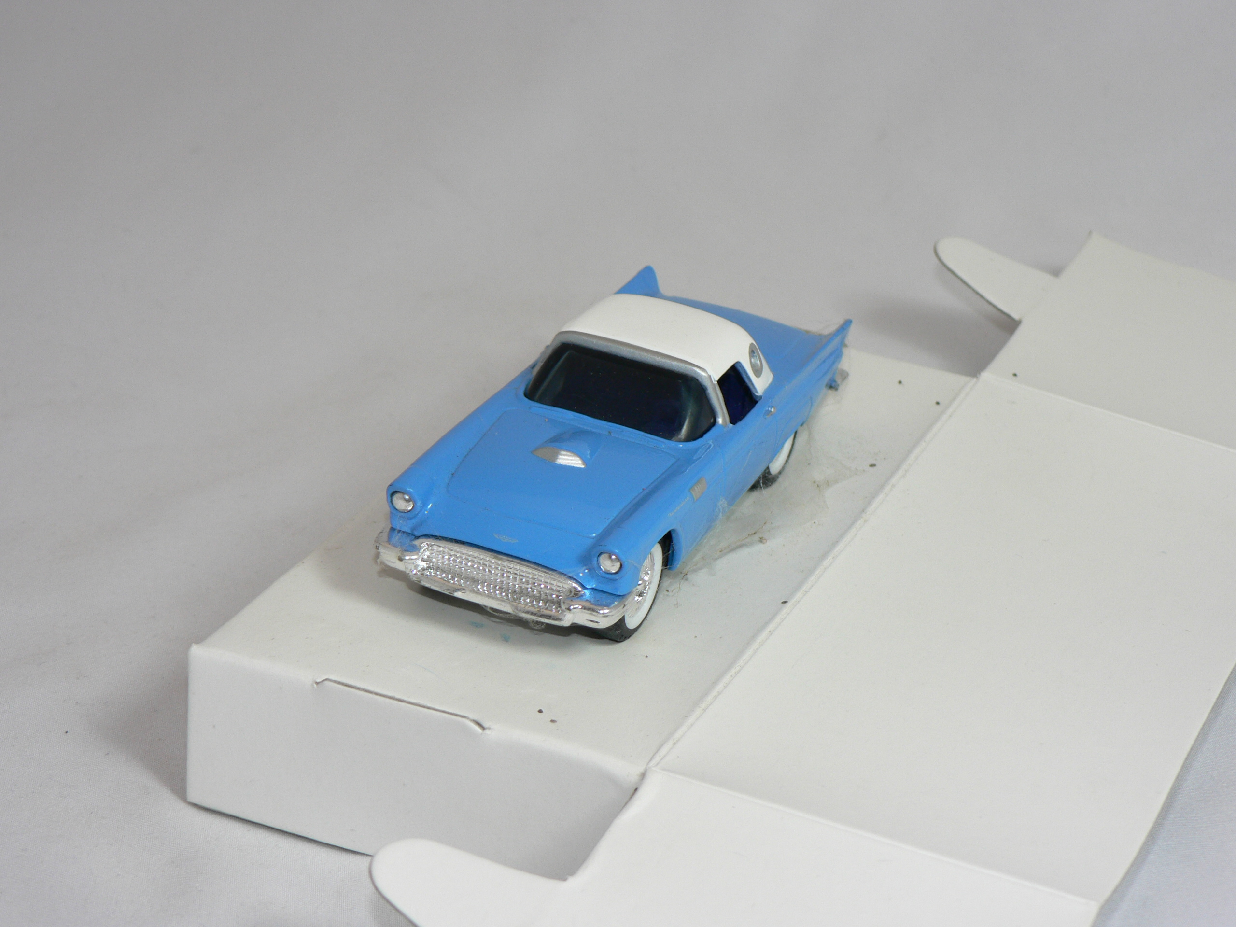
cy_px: 464
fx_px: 2928
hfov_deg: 23.8
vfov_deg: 18.0
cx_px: 618
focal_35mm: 82
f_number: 3.2
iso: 80
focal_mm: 13.7
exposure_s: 1/60
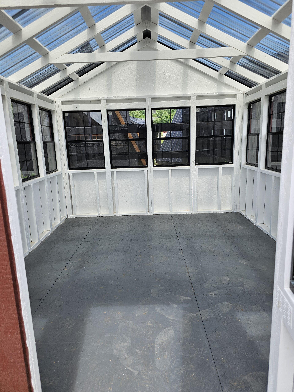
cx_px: 147
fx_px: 260
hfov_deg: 58.9
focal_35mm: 23
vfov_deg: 73.9
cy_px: 196
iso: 10
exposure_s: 1/425
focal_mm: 6.3
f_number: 1.7
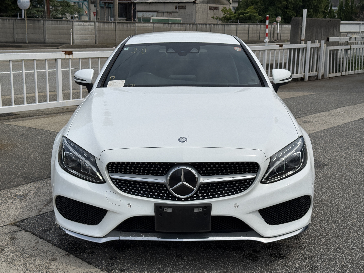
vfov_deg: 30.3
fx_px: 505
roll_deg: -1.1
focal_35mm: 48
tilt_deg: -12.0
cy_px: 136
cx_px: 182
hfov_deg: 39.7
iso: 64
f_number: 1.78
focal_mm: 6.76
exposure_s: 1/9901
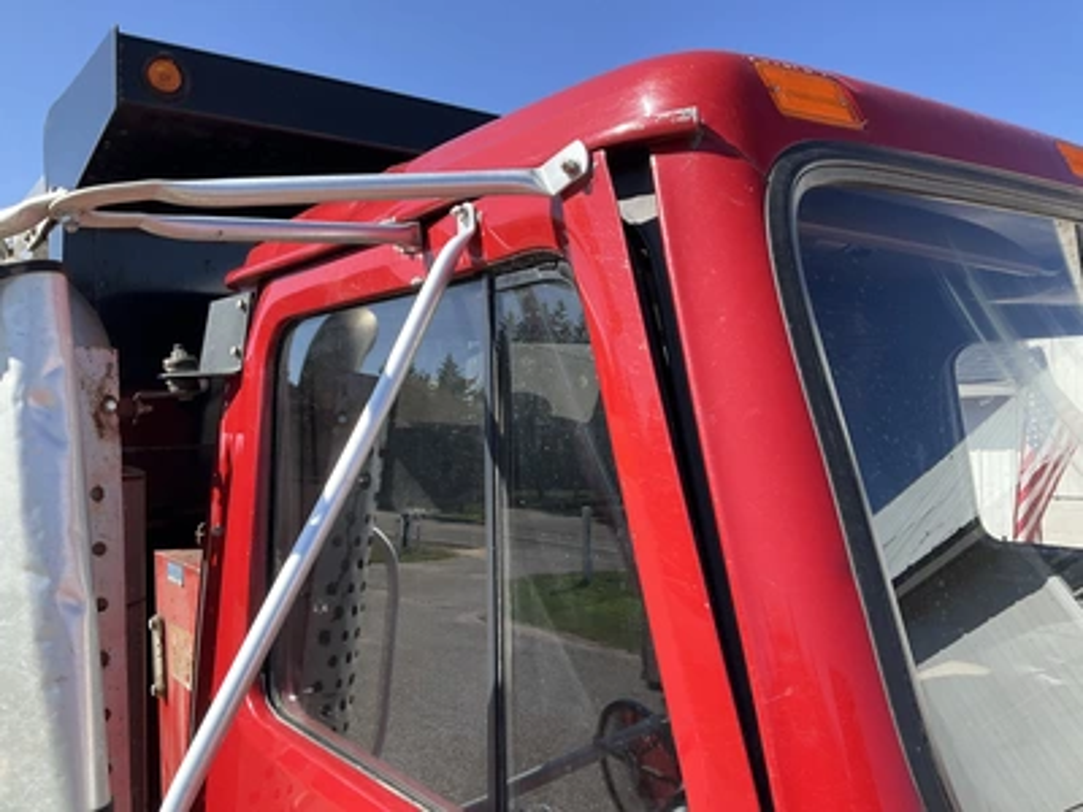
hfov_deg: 61.7
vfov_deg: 48.2
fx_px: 907
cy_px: 406
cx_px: 542
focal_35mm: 29
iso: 25
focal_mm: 3
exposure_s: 1/709
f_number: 1.8
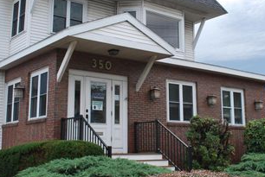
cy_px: 70
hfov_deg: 36.7
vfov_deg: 25.1
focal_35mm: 54
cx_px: 152
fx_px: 398
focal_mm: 22
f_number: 7.1
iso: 100
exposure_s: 1/200
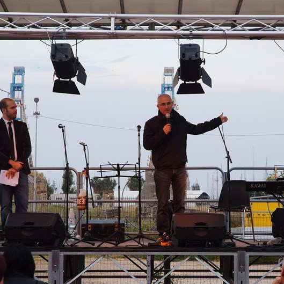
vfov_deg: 16.1
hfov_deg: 16.1
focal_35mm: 108
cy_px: 141
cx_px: 172
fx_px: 1002
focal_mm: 56
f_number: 6.3
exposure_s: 1/50
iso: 400
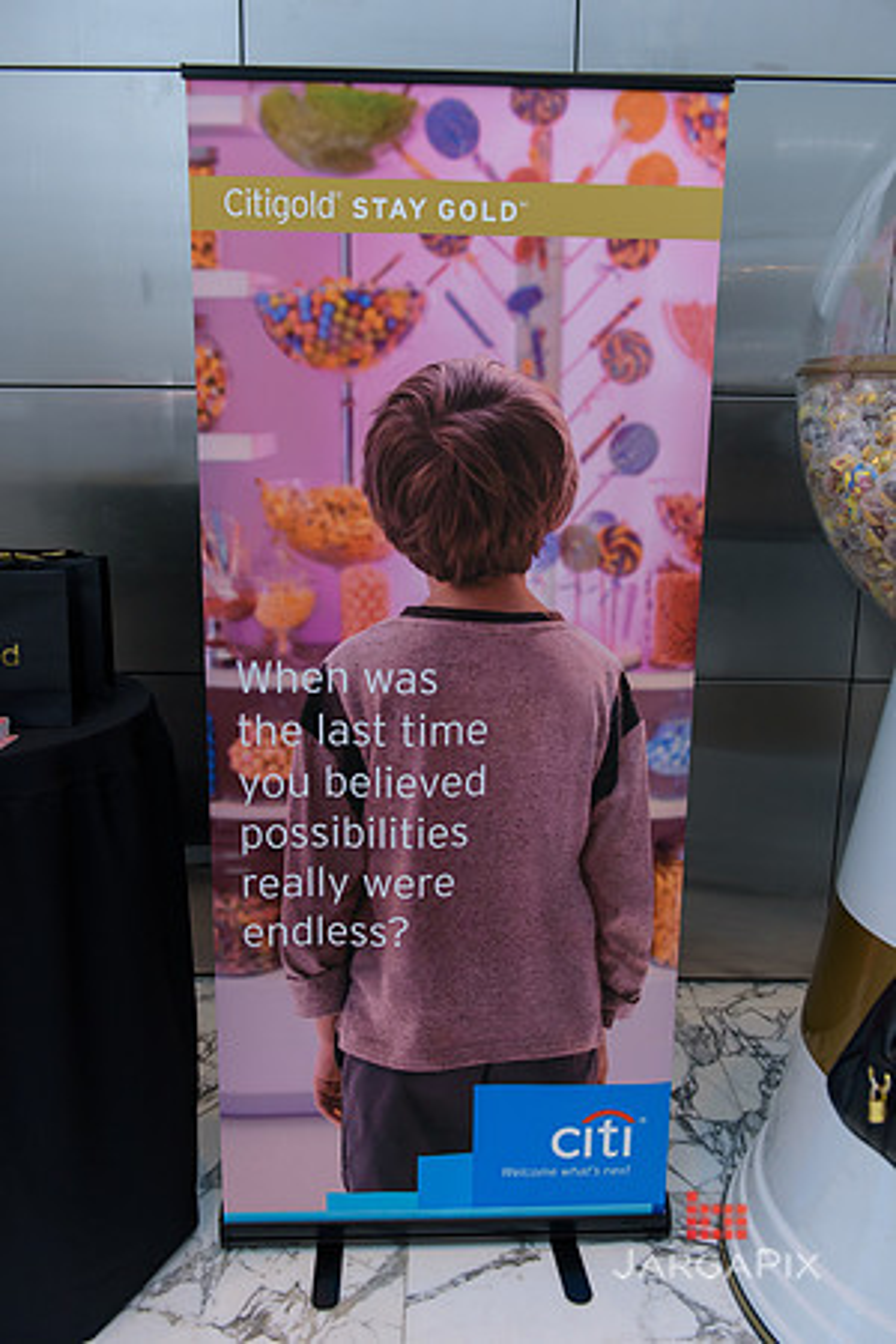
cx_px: 448
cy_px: 672
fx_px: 1157
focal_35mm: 31
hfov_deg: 42.3
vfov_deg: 60.3
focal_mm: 31
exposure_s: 1/320
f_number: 3.2
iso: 800
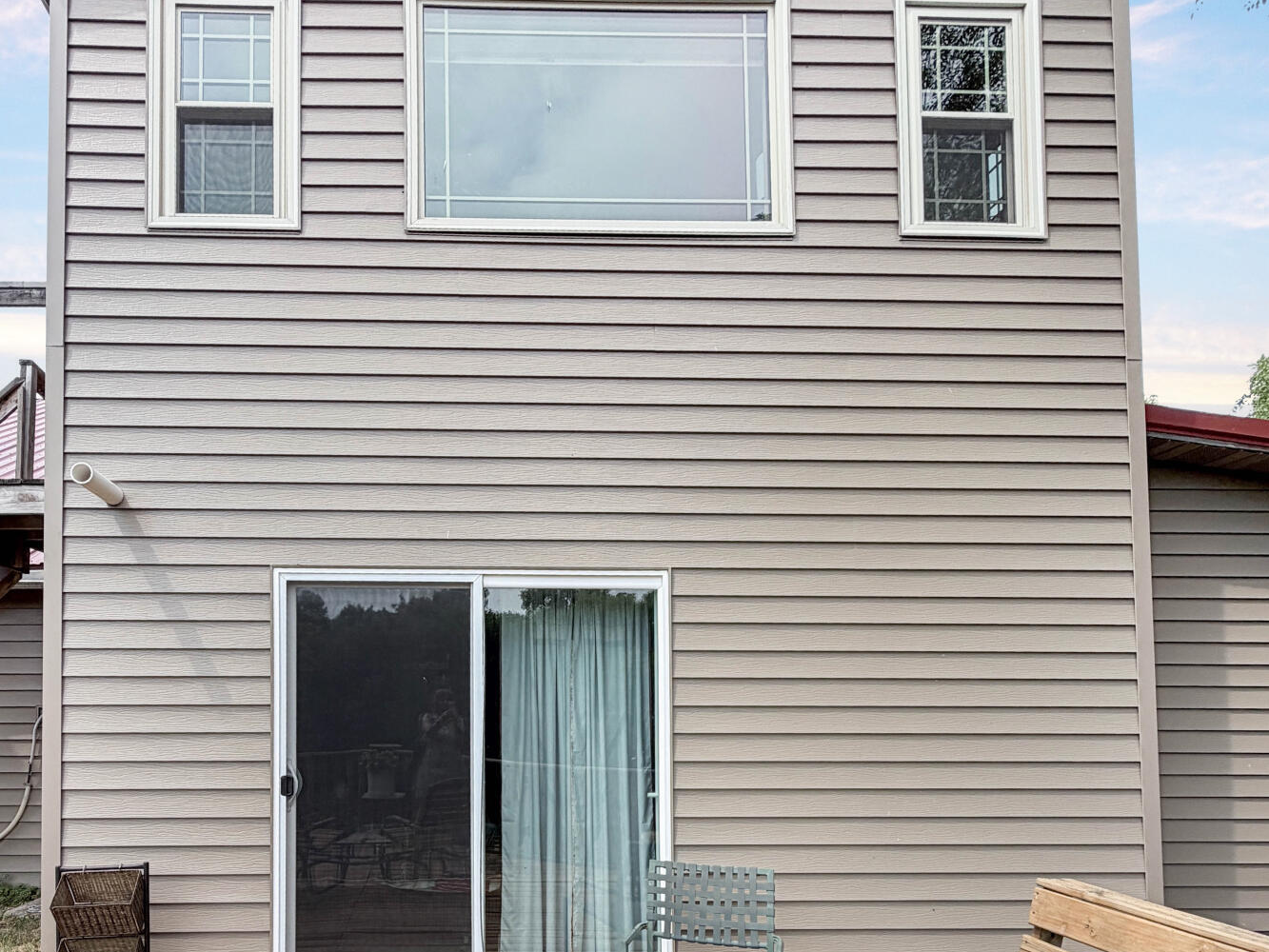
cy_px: 456
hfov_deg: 79.0
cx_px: 638
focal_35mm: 21
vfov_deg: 63.4
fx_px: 770
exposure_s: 1/750
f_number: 2.2
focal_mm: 2.22
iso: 32
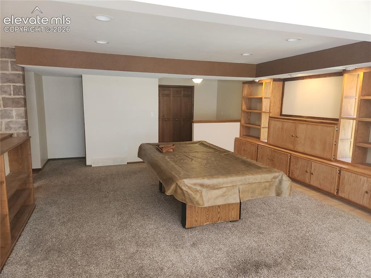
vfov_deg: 58.8
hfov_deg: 74.0
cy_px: 139
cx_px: 186
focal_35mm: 23
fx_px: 246
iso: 100
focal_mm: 5.4
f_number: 1.8
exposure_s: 1/40
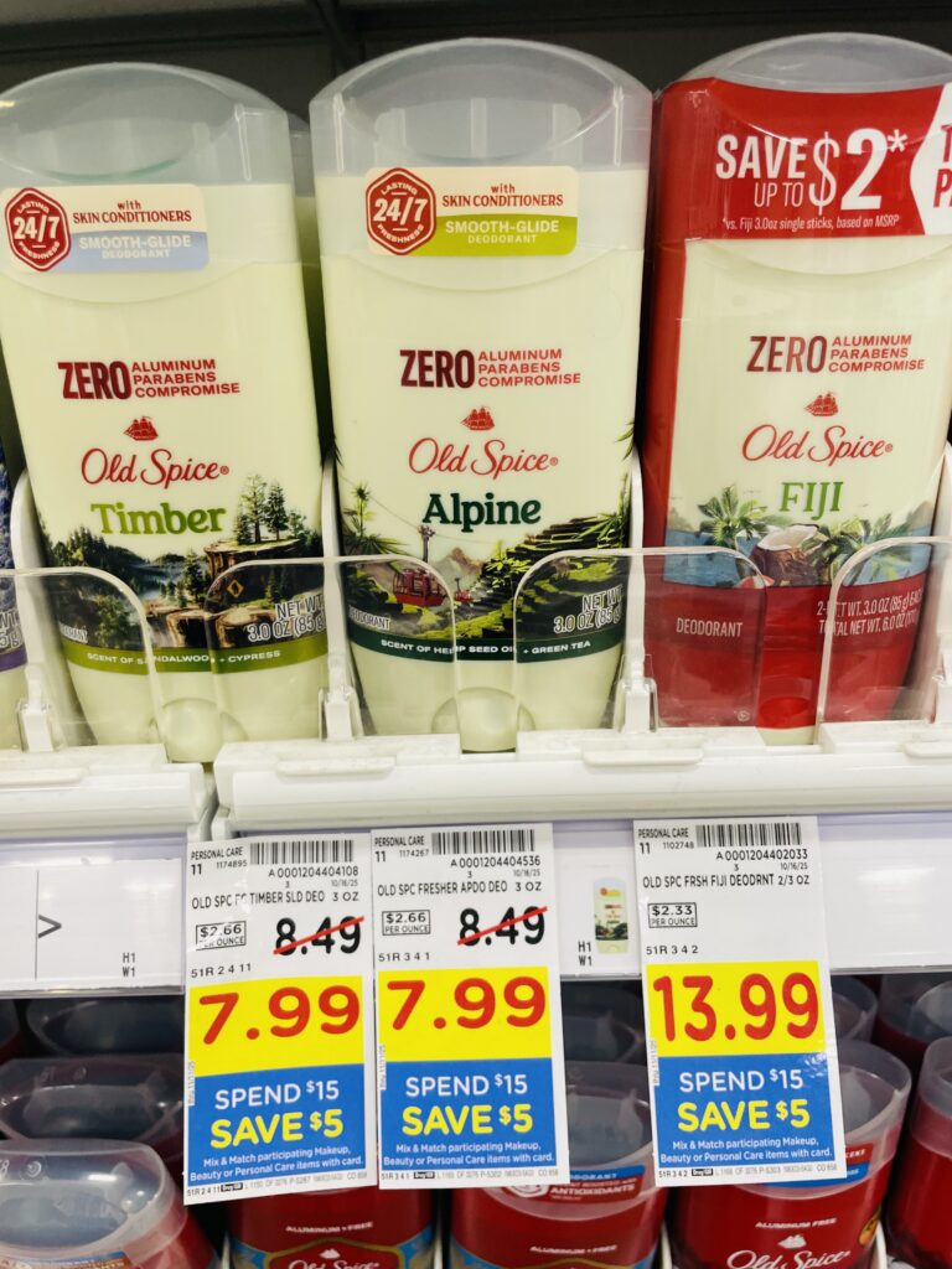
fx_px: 953
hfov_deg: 53.1
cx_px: 476
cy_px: 634
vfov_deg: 67.3
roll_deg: +3.9
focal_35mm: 26
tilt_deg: -23.1
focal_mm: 4.2
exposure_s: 1/120
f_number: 1.6
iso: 125
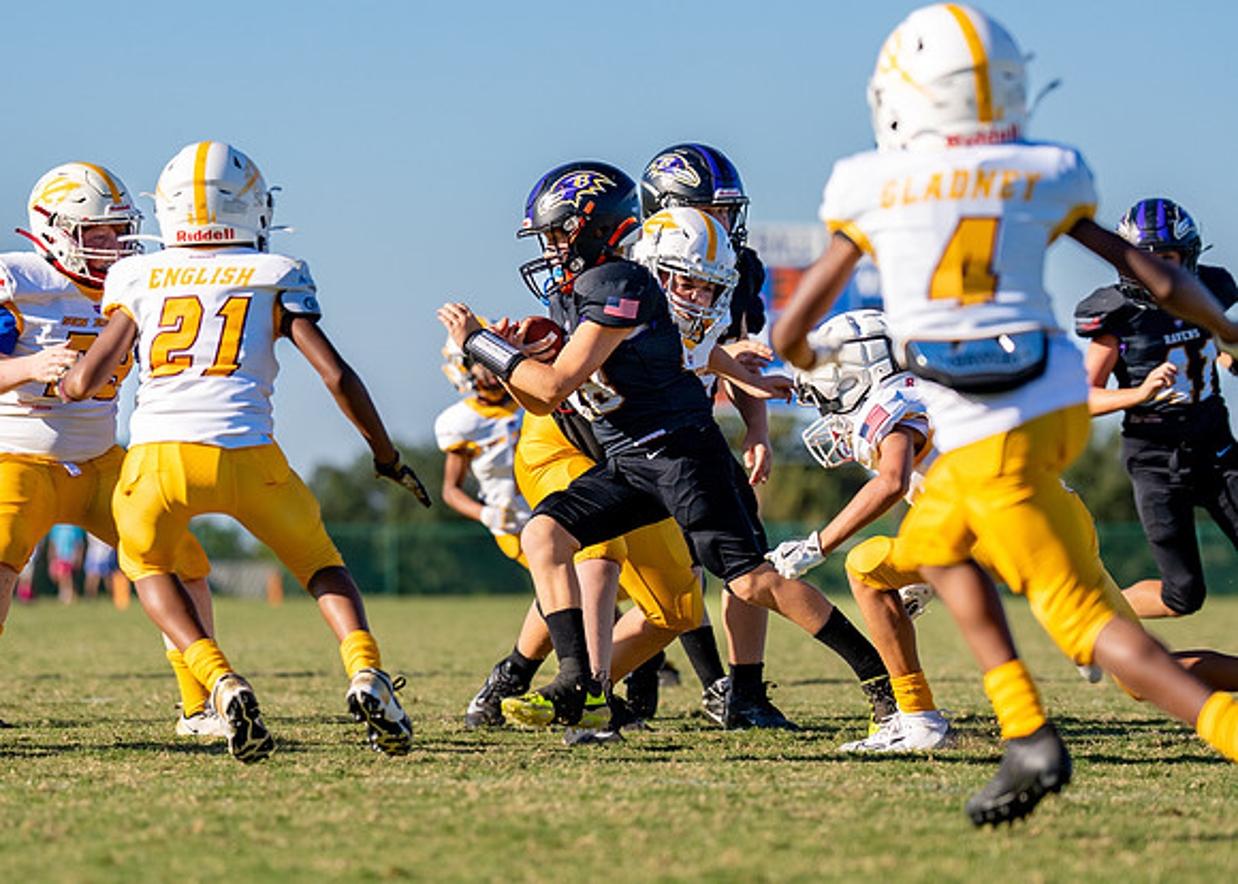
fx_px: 7690
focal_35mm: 219
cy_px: 420
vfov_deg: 6.6
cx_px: 652
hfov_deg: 9.2
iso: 160
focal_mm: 136
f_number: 2.8
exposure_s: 1/3200
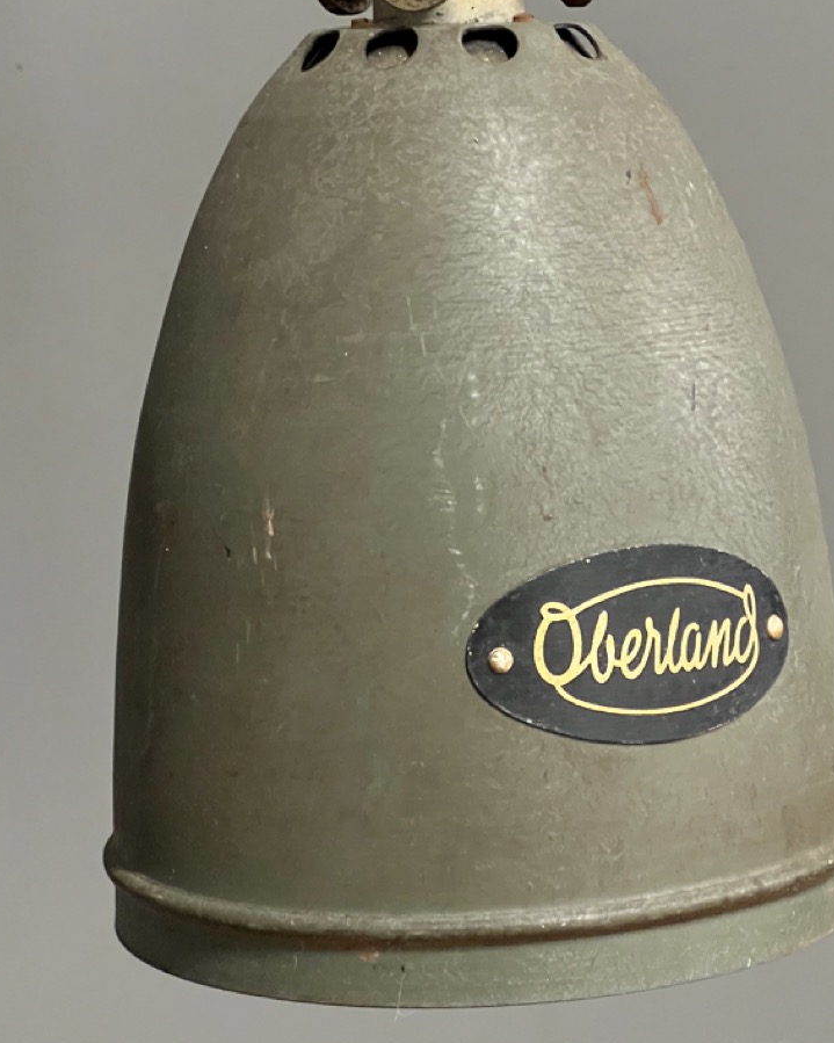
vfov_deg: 17.9
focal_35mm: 107
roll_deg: +0.8
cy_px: 368
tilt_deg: -5.3
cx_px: 488
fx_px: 3302
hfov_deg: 14.4
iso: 800
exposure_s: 1/25
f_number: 2.8
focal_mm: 9
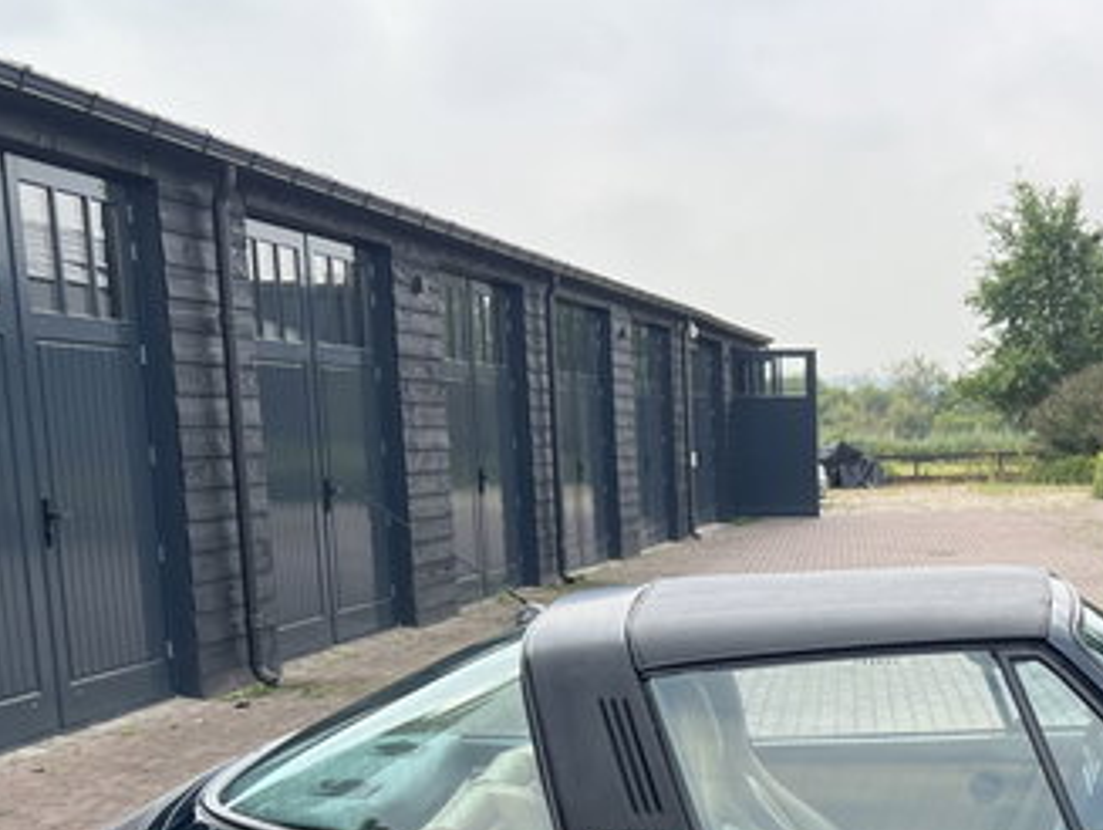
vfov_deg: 23.0
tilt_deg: -12.1
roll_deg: +1.3
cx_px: 931
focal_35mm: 61
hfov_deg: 30.6
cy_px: 854
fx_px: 1946
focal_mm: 5.7
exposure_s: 1/873
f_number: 1.5
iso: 50
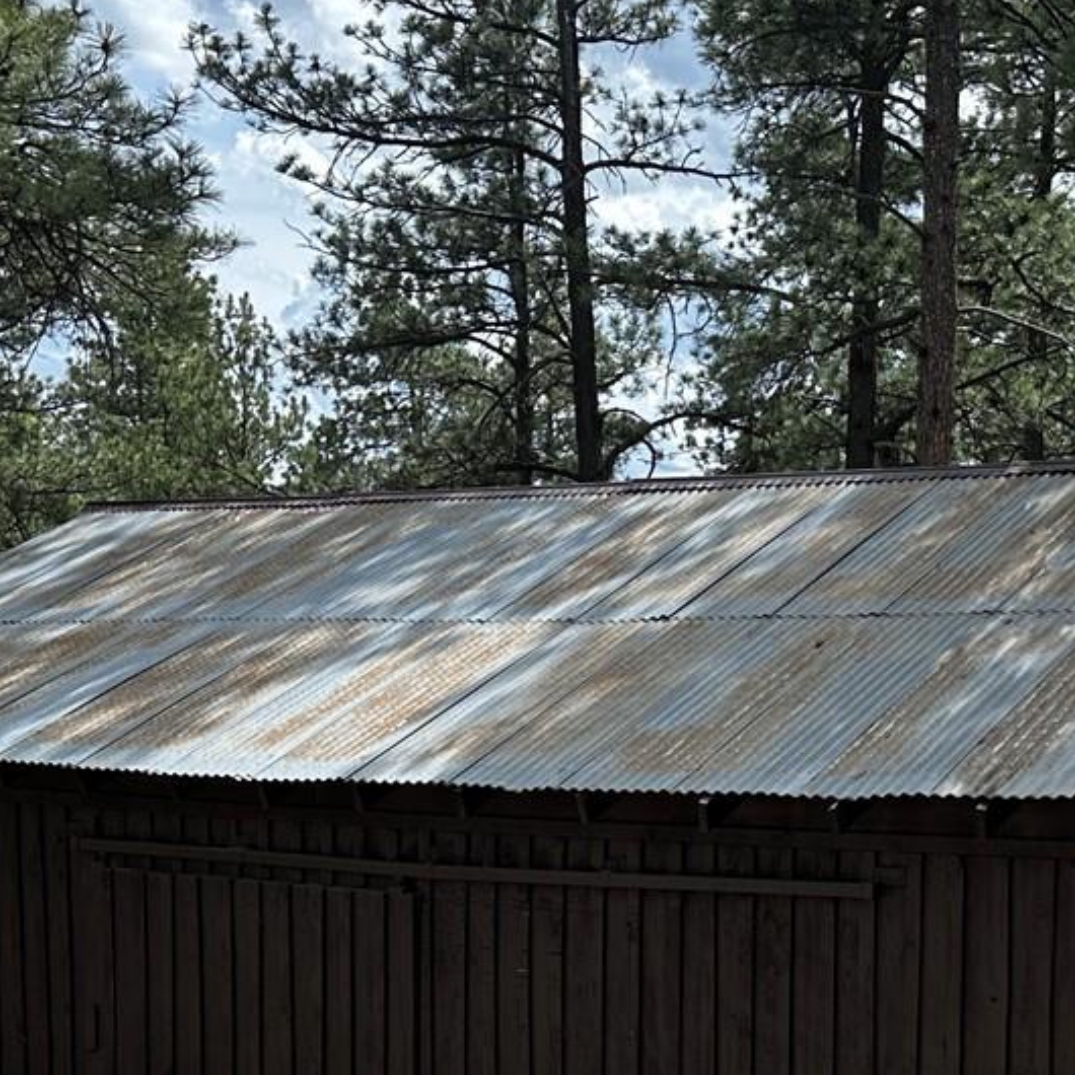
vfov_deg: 26.2
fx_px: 2249
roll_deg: -0.8
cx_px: 805
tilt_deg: -6.9
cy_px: 917
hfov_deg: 26.5
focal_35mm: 64
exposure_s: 1/1721
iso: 80
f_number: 1.78
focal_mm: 6.86
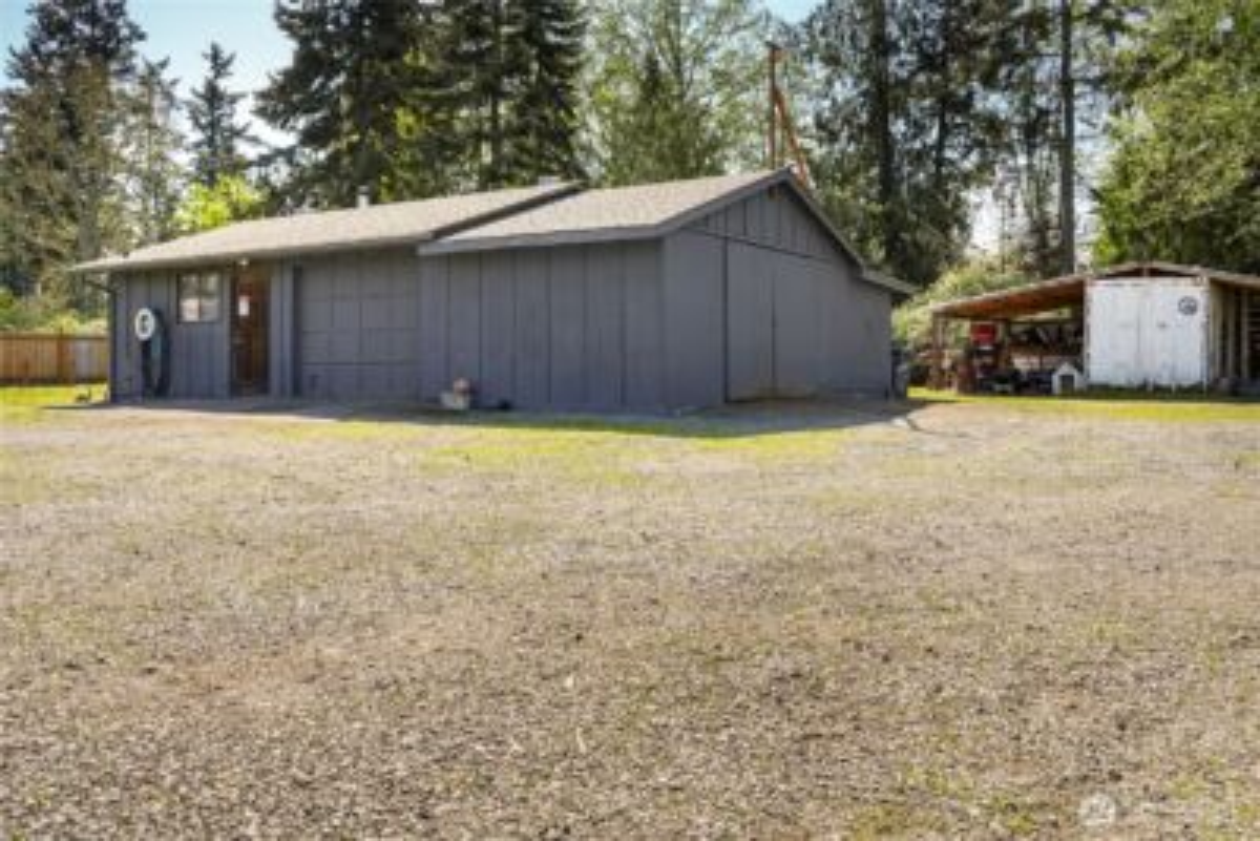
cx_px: 630
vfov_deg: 46.4
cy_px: 420
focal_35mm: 28
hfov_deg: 65.5
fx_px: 980
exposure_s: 1/2000
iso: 400
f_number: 4.5
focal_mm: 28
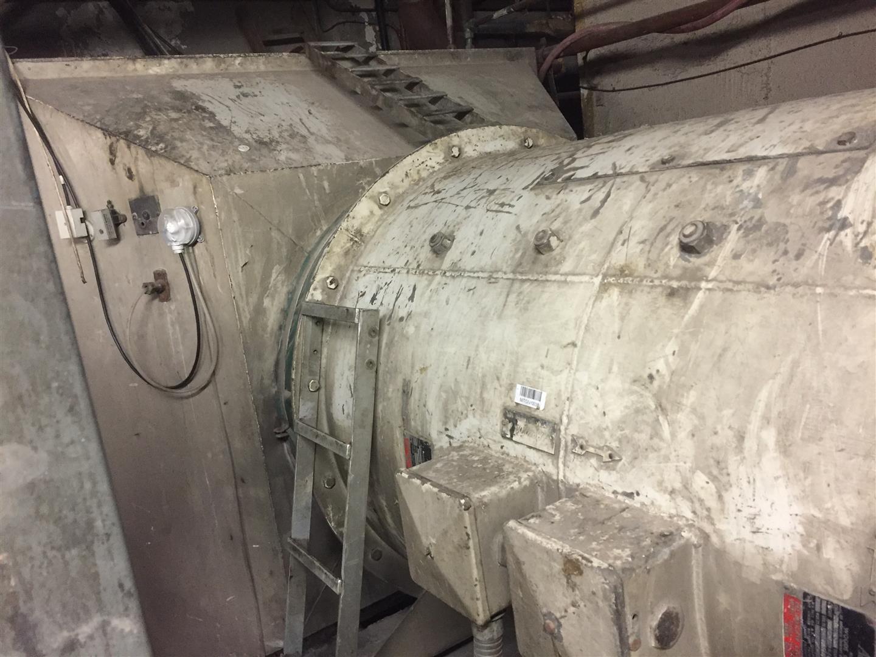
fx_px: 734
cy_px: 328
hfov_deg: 61.7
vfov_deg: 48.2
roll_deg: +7.3
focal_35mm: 29
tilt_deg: -11.7
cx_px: 438
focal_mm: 4.15
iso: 250
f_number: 2.2
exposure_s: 1/33
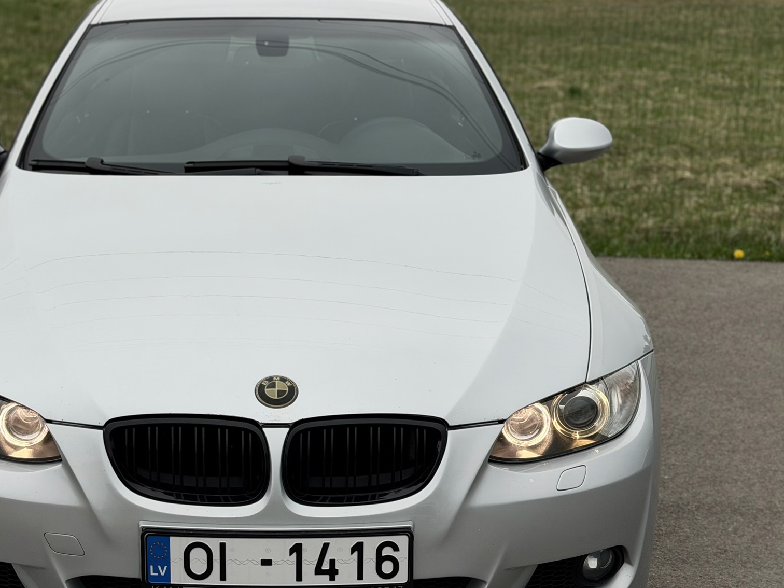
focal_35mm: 65
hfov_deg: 29.7
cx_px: 274
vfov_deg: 22.5
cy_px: 362
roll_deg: +0.0
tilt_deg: -16.7
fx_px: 1472
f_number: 1.78
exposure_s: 1/865
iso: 64
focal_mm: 6.76
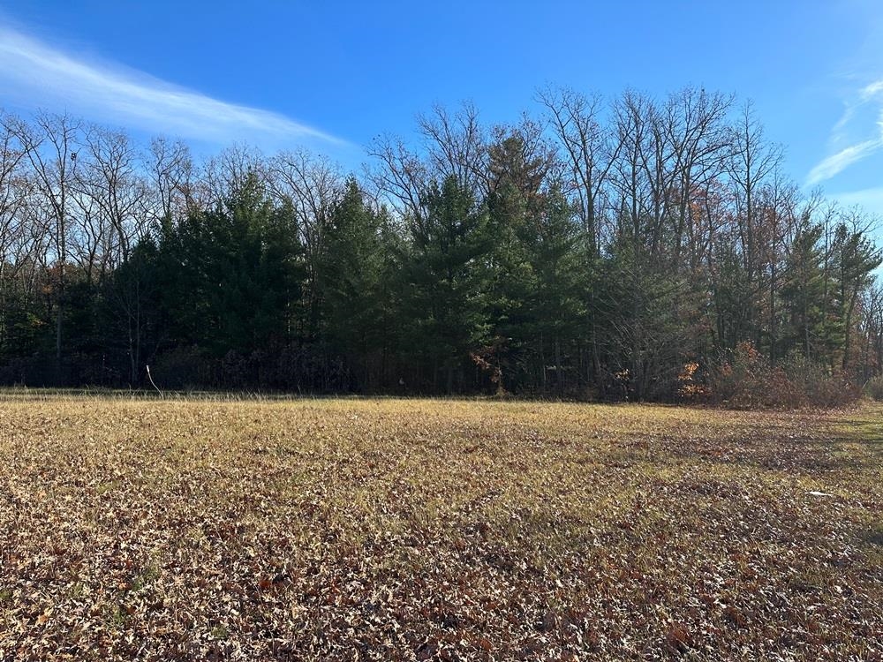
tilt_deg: +2.0
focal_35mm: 24
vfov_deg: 56.8
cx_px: 442
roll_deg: -0.7
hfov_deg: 71.6
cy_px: 331
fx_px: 612
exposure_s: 1/2353
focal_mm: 6.86
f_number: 1.78
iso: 80
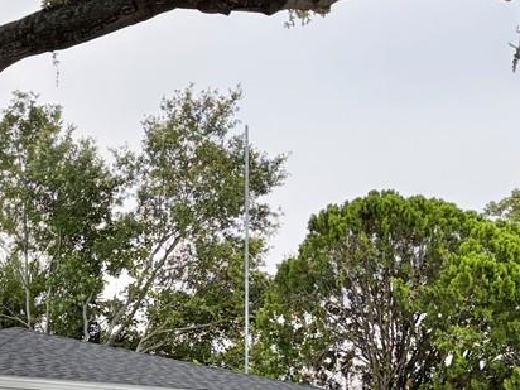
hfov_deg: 17.5
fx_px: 1517
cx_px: -257
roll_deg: -0.8
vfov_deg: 14.2
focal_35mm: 101
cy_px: 463
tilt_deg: +3.4
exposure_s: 1/647
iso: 50
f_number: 1.6
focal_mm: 5.96
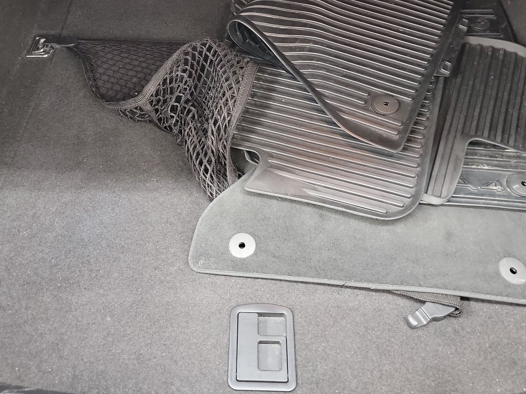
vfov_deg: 41.1
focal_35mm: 34
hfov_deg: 53.8
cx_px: 231
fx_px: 517
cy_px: 121
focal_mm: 6.7
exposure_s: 1/14
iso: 1142
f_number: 1.8
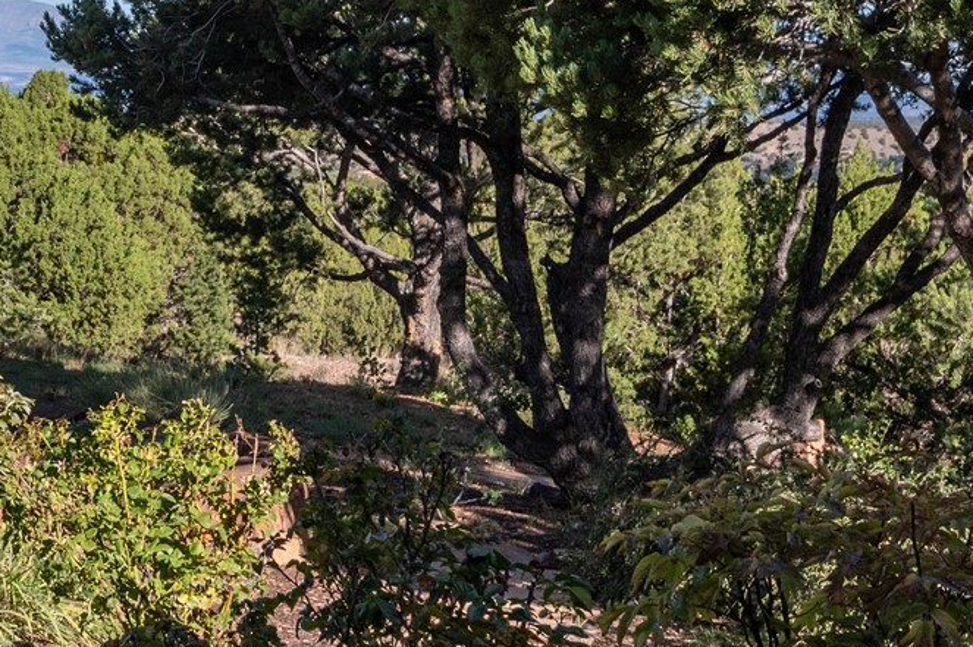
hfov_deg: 18.6
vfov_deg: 12.9
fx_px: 2836
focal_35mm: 105
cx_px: -150
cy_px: 48
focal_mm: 32
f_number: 11
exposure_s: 1/500
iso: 400
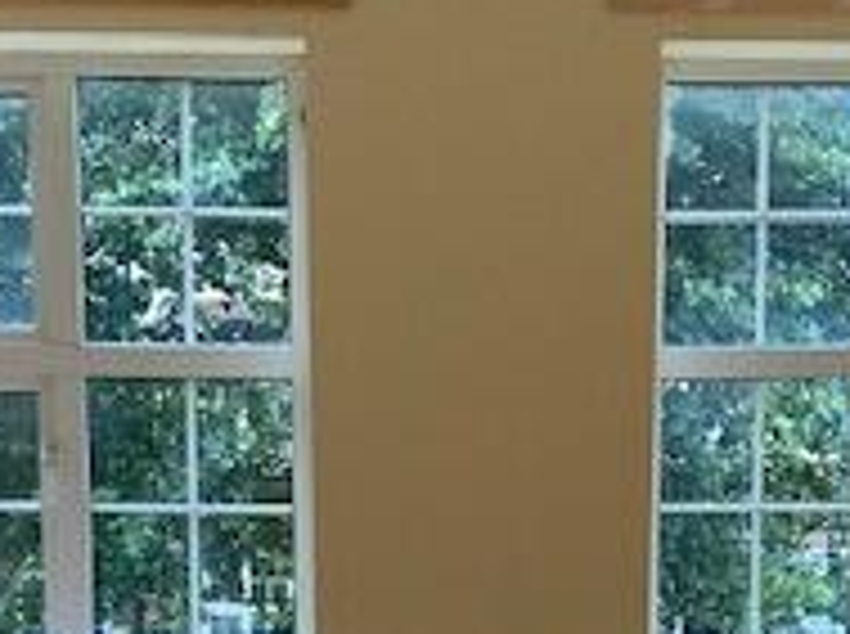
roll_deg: -0.7
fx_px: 2328
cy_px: 769
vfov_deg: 15.0
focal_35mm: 95
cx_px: 544
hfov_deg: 20.6
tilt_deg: -8.3
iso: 80
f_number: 1.8
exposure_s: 1/50
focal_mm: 3.99
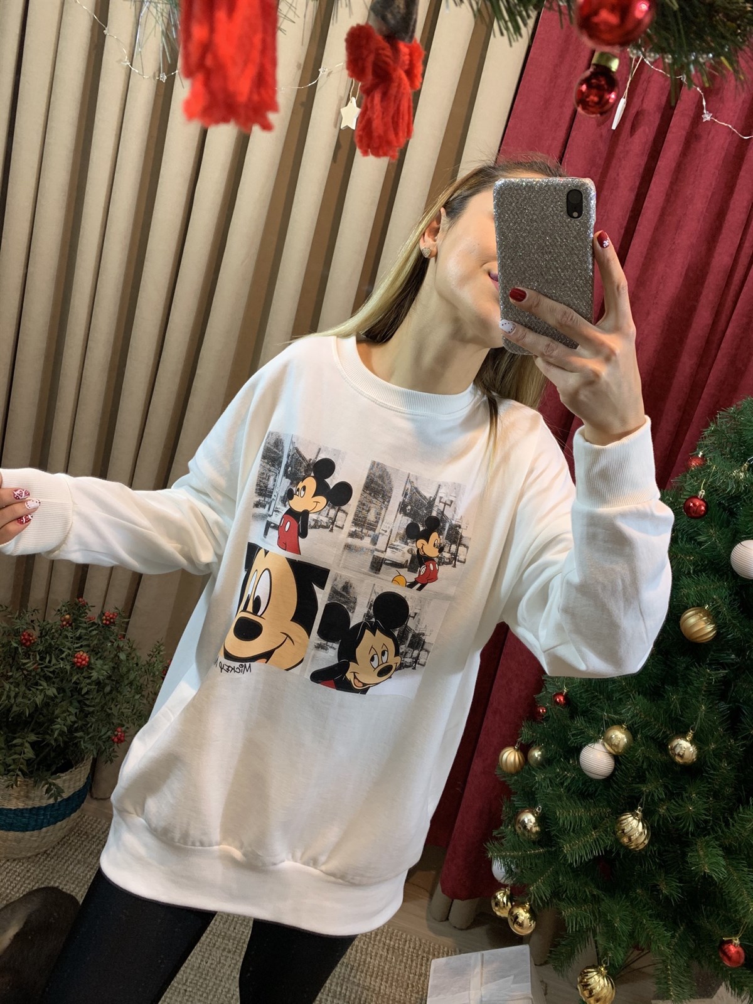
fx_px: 754
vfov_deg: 67.3
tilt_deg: -30.8
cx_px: 376
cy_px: 502
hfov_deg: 53.1
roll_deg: -11.8
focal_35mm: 26
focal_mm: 4.25
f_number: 1.8
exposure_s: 1/50
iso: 64
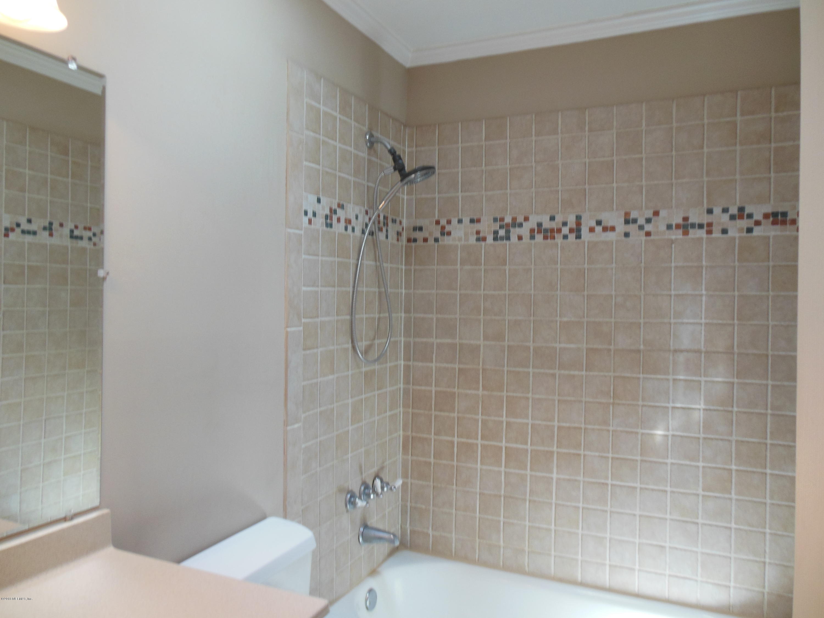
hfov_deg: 69.4
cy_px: 309
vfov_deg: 54.9
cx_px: 412
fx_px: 595
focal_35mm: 25
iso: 125
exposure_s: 1/30
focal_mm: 4.5
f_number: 3.2
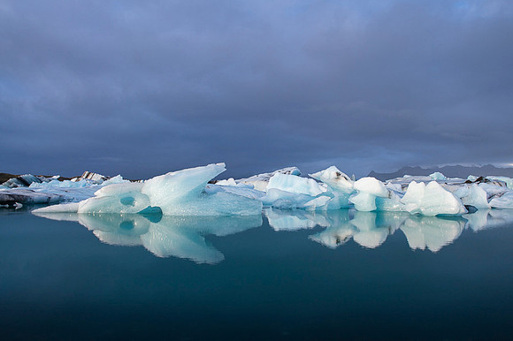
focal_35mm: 27
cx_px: 256
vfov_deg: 47.9
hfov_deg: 67.4
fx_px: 385
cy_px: 170
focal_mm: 27
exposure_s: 1/60
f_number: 16
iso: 250
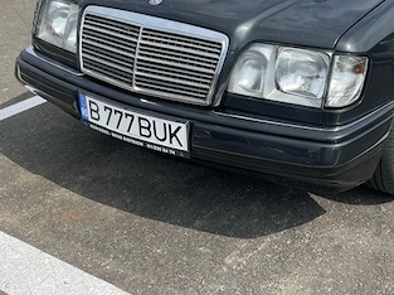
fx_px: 546
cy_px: 64
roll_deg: -3.7
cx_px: 306
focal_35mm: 48
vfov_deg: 29.6
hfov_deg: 38.4
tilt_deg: -21.9
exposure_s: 1/3559
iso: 32
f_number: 1.6
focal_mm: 5.1
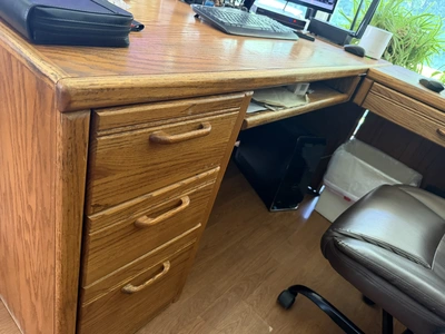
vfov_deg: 56.8
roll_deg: -19.9
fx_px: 309
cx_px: 222
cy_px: 167
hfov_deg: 71.6
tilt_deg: -31.8
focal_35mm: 24
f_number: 1.78
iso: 640
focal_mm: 6.76
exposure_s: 1/60
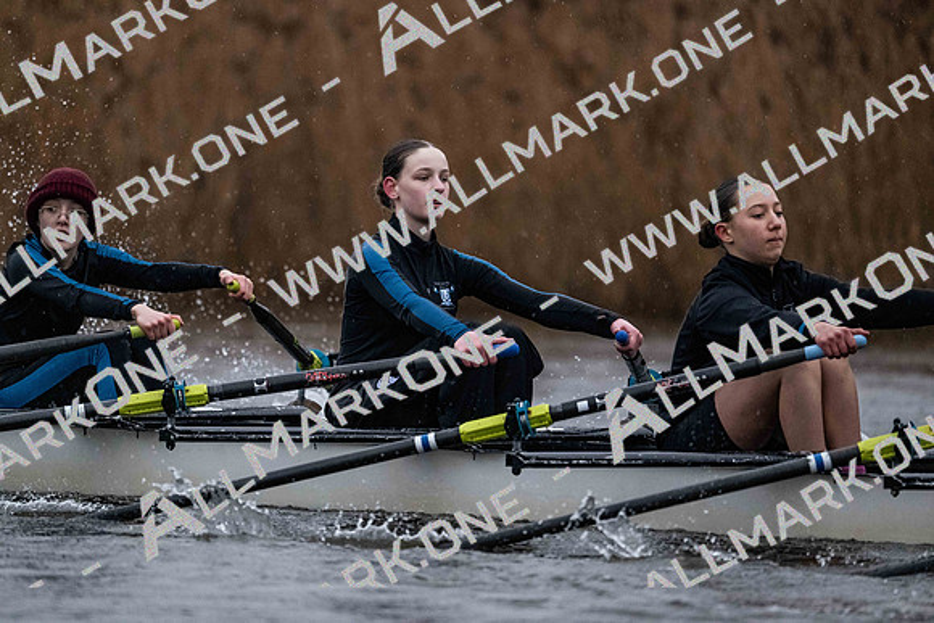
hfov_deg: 5.2
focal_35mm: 400
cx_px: 467
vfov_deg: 3.4
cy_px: 312
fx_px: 10380
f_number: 4.5
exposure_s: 1/1600
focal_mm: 400
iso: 6400
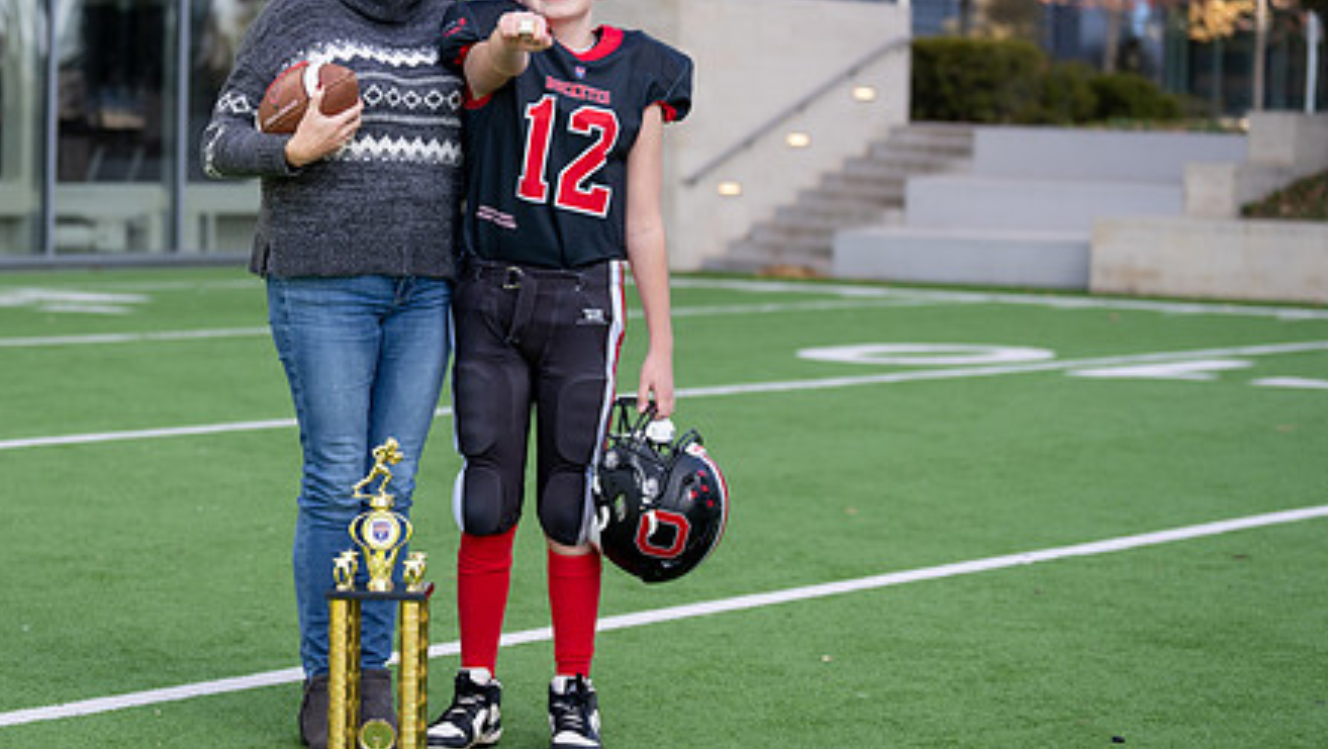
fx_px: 3664
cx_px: 506
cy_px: 293
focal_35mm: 104
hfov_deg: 20.5
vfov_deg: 11.7
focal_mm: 75
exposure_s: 1/500
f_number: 2.8
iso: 100
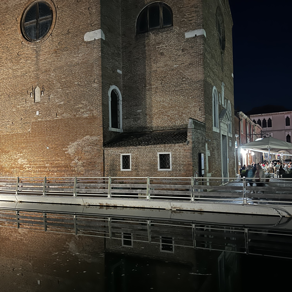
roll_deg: +0.9
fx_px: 296
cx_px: 147
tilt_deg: +1.6
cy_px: 149
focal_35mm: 31
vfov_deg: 52.5
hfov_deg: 52.5
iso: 640
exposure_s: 1/10
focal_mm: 5.7
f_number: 1.5
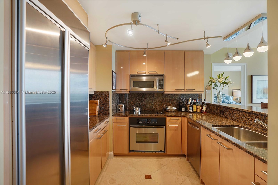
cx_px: 139
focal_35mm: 16
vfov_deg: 73.7
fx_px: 124
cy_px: 92
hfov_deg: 96.7
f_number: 4.5
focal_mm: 16
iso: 500
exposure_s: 1/100
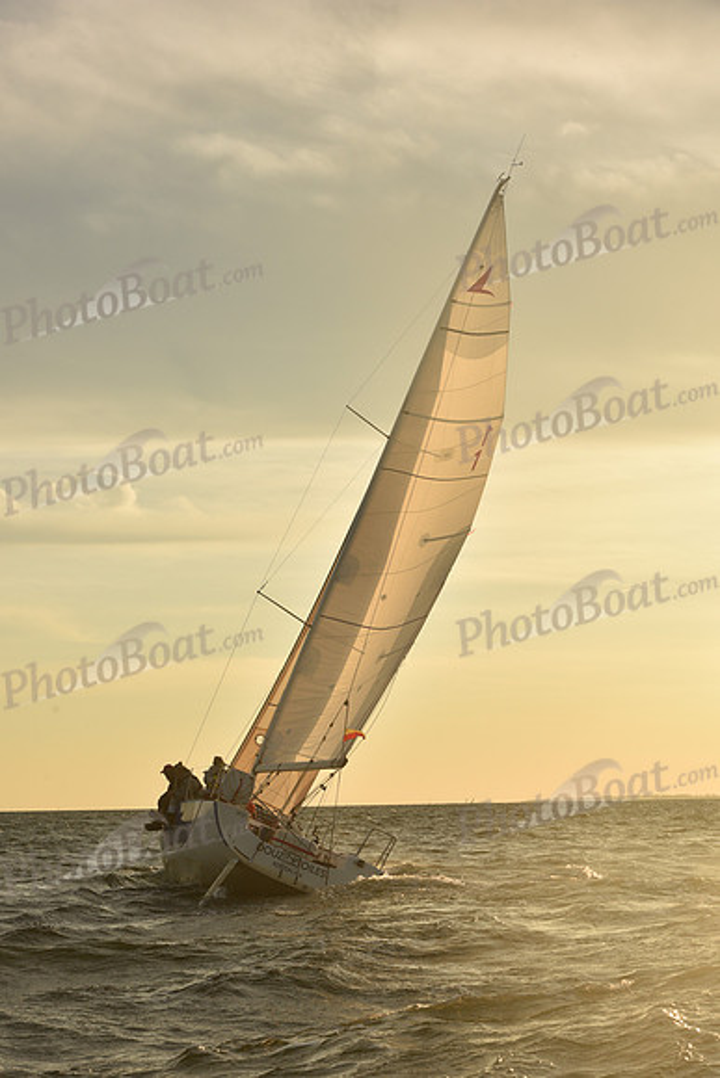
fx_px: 2099
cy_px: 539
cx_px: 360
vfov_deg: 28.8
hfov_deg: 19.5
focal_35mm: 70
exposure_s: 1/640
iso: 250
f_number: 10
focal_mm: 70
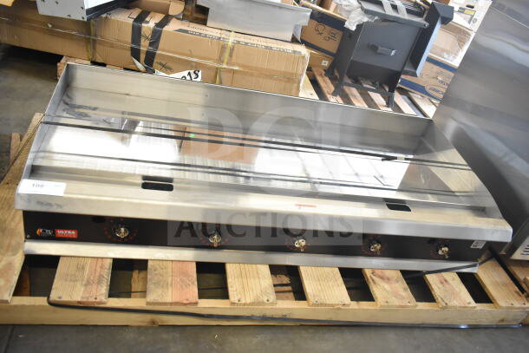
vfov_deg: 43.6
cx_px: 264
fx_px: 441
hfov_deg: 61.9
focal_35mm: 30
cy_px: 176
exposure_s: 1/80
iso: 1600
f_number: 3.5
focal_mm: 20
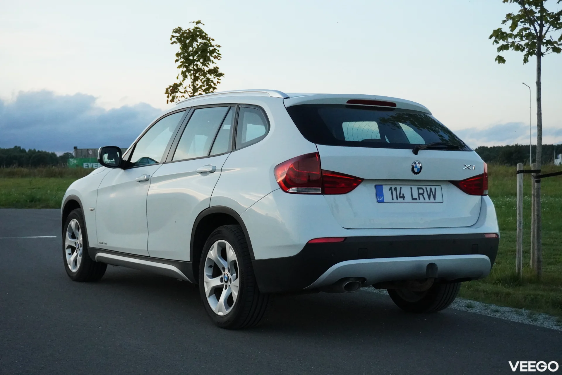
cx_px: 281
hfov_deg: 34.2
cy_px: 188
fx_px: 913
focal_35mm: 58
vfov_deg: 23.2
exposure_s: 1/4000
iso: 4000
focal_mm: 39
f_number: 5.6
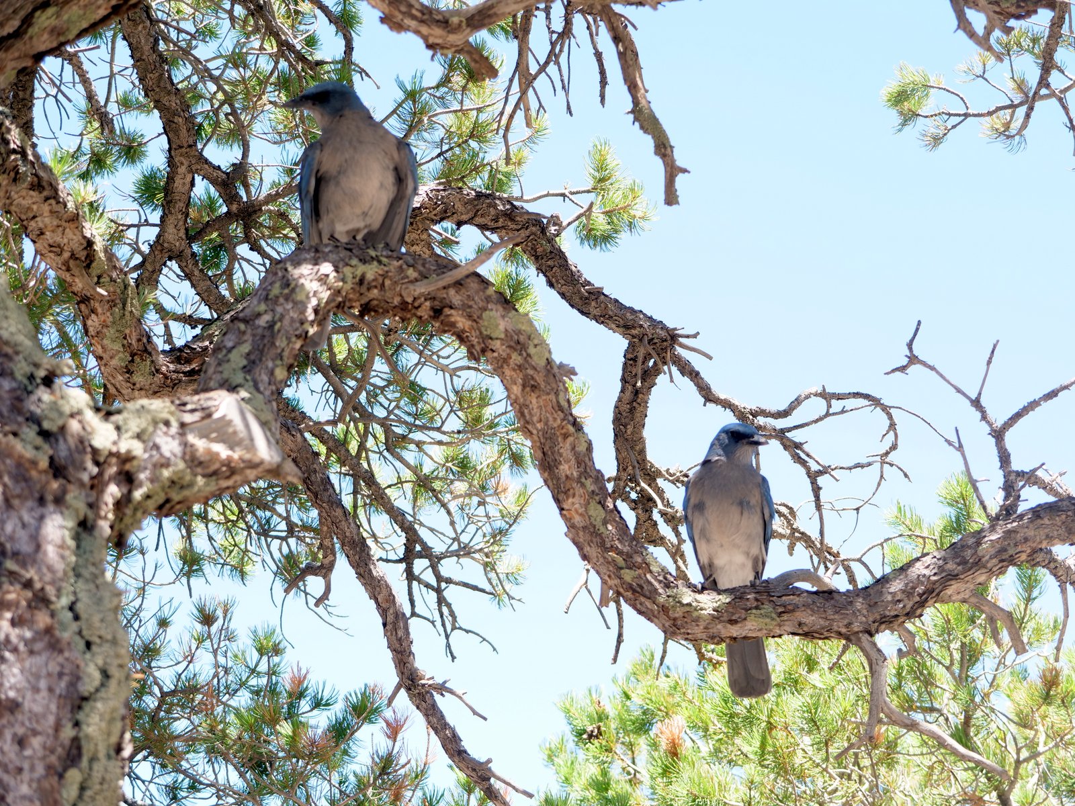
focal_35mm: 90
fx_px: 2795
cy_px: 403
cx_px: 538
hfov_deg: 21.8
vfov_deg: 16.4
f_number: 5.6
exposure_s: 1/125
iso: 200
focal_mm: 45
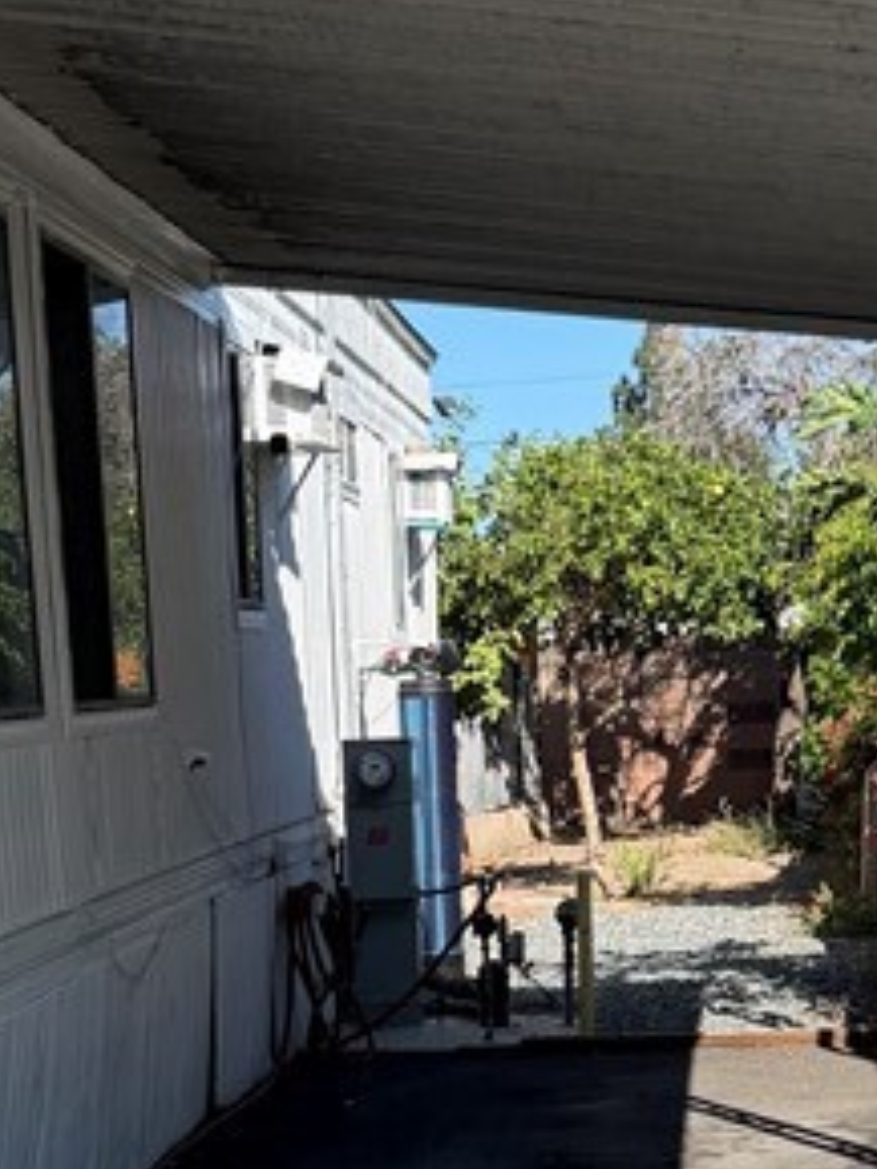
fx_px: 2869
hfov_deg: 17.4
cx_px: 501
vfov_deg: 21.4
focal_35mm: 85
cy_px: 1400
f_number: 1.78
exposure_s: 1/3145
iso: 80
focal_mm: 6.76
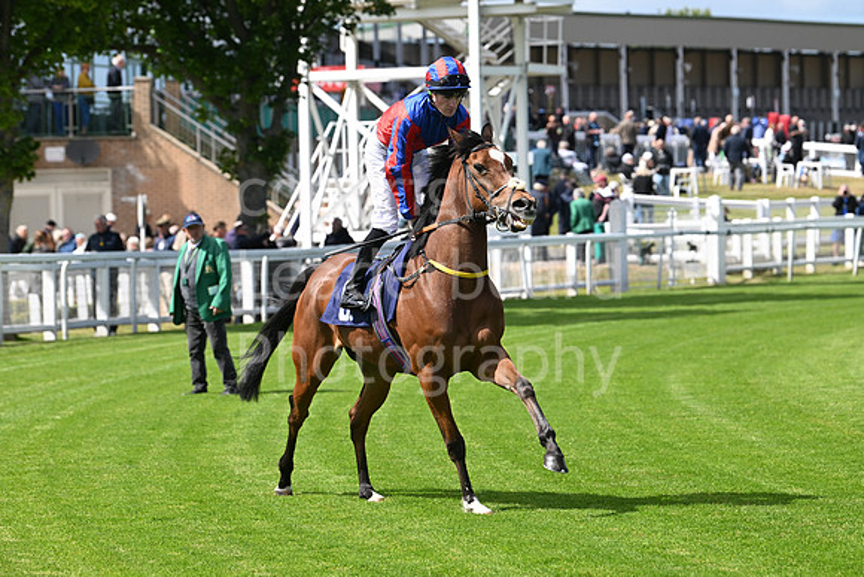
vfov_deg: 8.1
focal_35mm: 170
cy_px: 288
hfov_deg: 12.1
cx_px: 432
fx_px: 4081
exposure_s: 1/1600
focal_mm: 170
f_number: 5.6
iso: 400
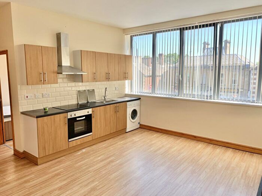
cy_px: 98
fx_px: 197
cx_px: 131
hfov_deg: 67.3
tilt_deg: -7.0
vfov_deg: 53.1
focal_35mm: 26
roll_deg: +0.2
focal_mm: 4.25
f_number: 1.8
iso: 25
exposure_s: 1/193
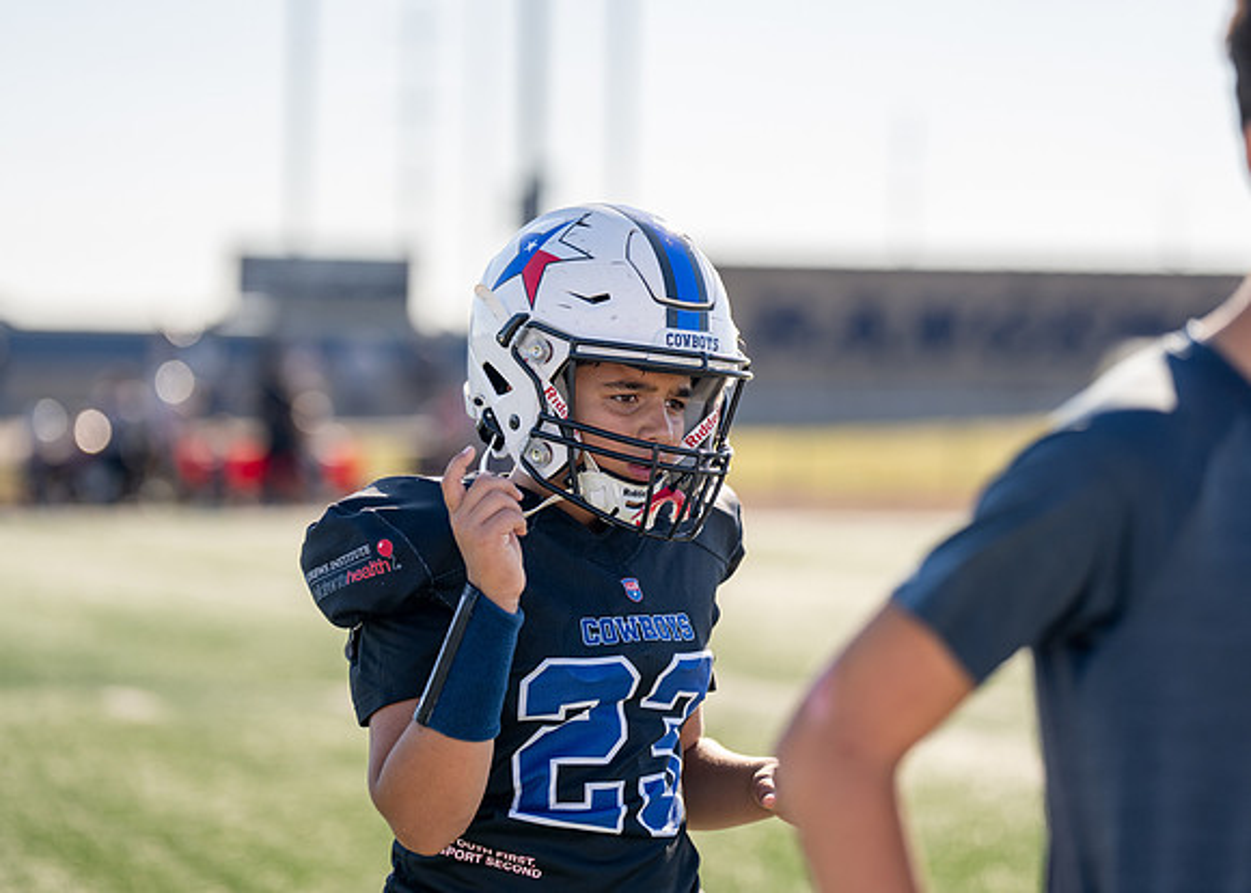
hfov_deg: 14.4
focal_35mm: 139
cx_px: 602
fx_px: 4941
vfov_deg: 10.3
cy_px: 437
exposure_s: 1/1600
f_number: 2.8
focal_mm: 129
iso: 160
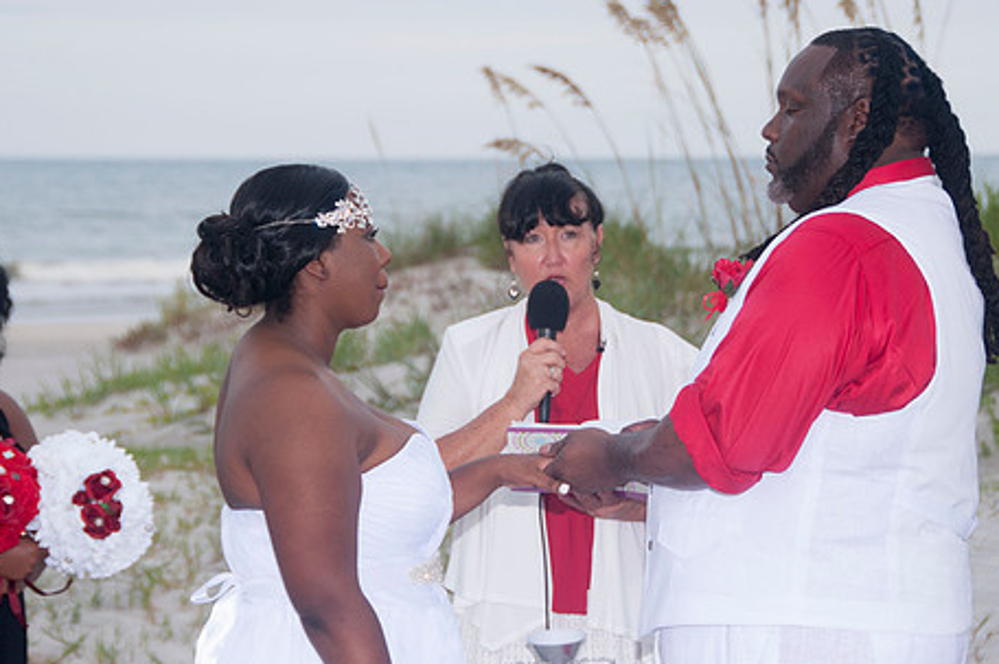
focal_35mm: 143
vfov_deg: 9.6
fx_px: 3964
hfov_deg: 14.4
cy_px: 310
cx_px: 519
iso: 200
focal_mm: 75
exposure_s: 1/125
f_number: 5.6
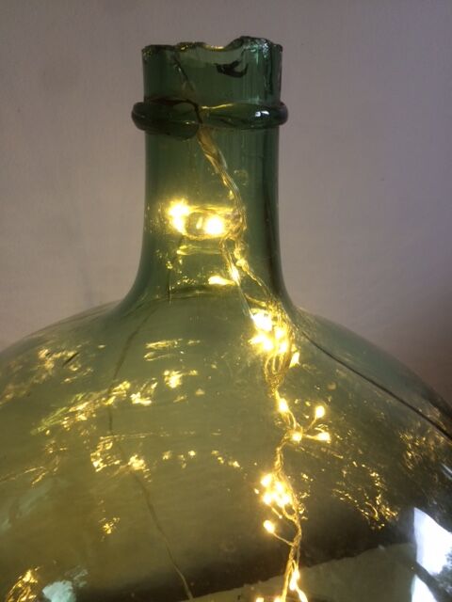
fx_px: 505
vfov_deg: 61.7
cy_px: 301
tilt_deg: -22.1
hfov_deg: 48.2
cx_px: 226
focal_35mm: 29
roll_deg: -1.1
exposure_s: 1/33
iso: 40
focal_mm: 4.15
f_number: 2.2
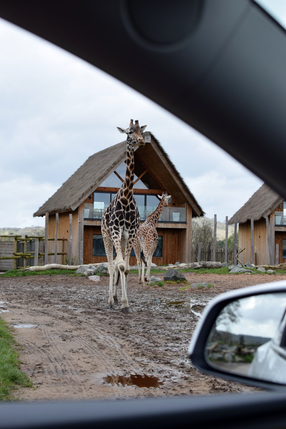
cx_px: 143
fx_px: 626
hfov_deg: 25.8
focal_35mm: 52
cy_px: 214
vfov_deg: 37.9
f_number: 5
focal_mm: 35
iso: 400
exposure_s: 1/1250
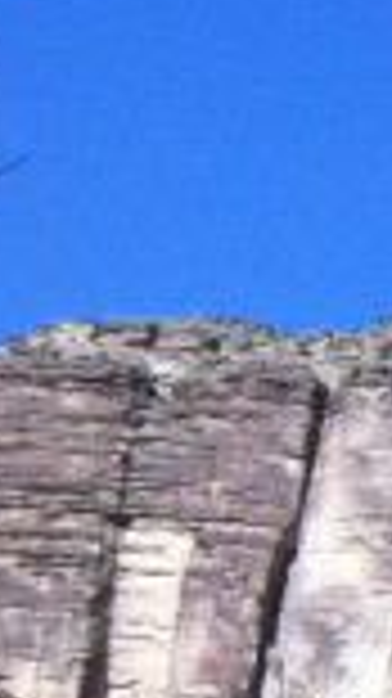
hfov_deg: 4.1
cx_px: 2199
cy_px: 928
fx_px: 4646
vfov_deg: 8.5
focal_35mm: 251
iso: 80
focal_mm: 3.85
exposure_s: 1/1111
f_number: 2.8
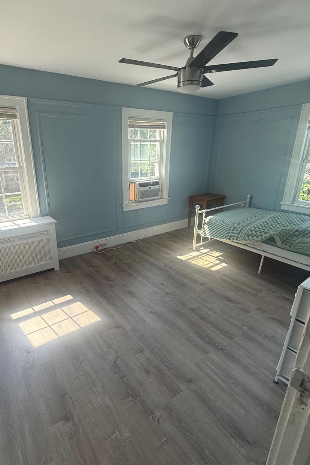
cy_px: 229
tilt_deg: -20.6
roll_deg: +0.6
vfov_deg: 90.0
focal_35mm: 18
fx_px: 233
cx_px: 118
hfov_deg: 66.4
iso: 64
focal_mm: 2.22
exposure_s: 1/132
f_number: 2.2
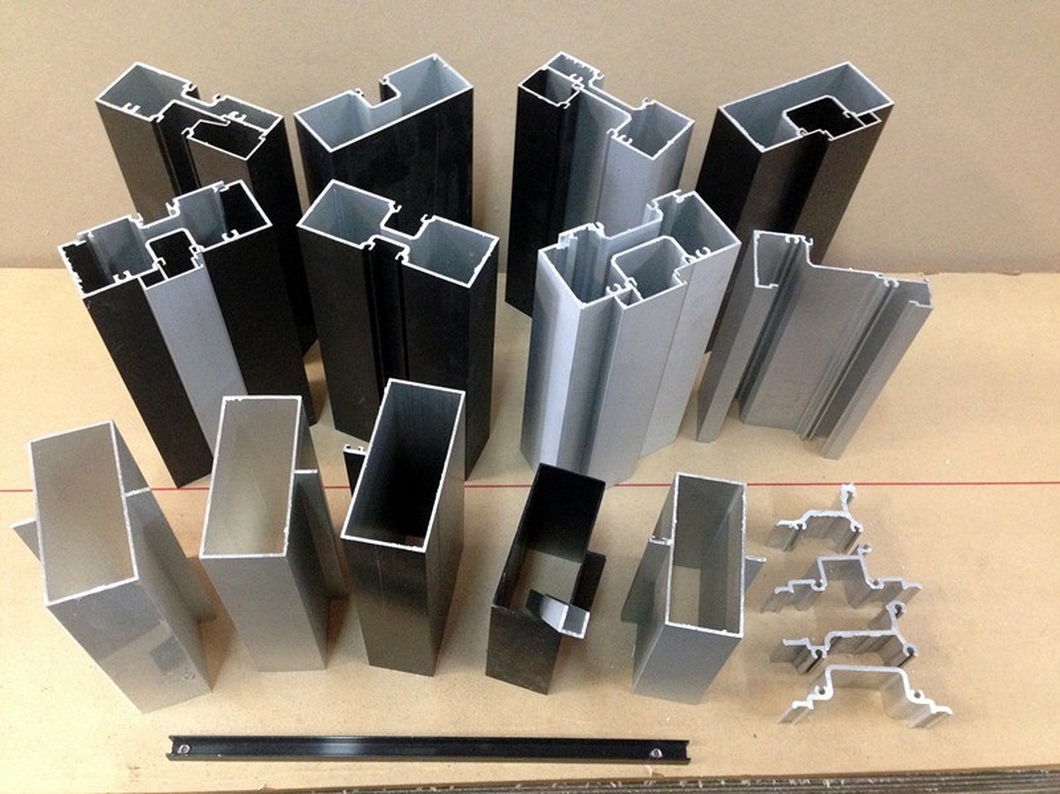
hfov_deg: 55.4
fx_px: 1010
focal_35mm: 33
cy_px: 397
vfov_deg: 42.9
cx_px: 530
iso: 400
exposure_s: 1/20
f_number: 2.4
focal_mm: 4.12
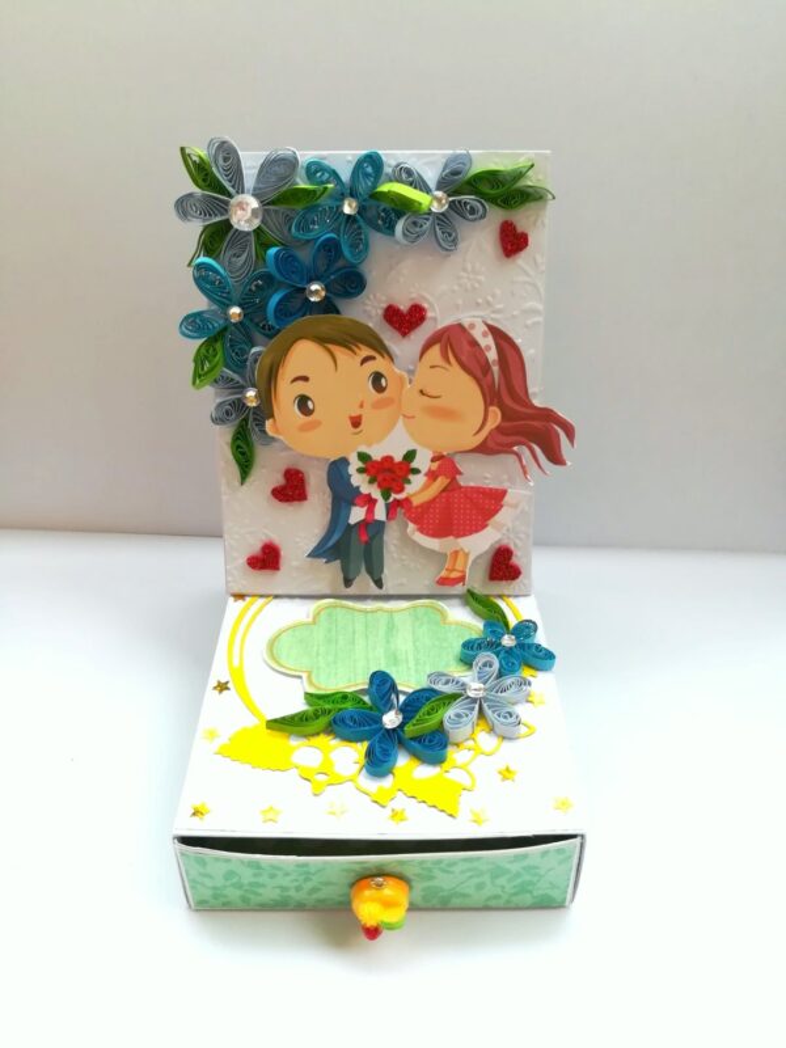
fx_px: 787
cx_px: 393
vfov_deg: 67.3
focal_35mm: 26
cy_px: 524
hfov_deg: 53.1
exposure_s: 1/60
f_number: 2.2
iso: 80
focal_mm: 3.83
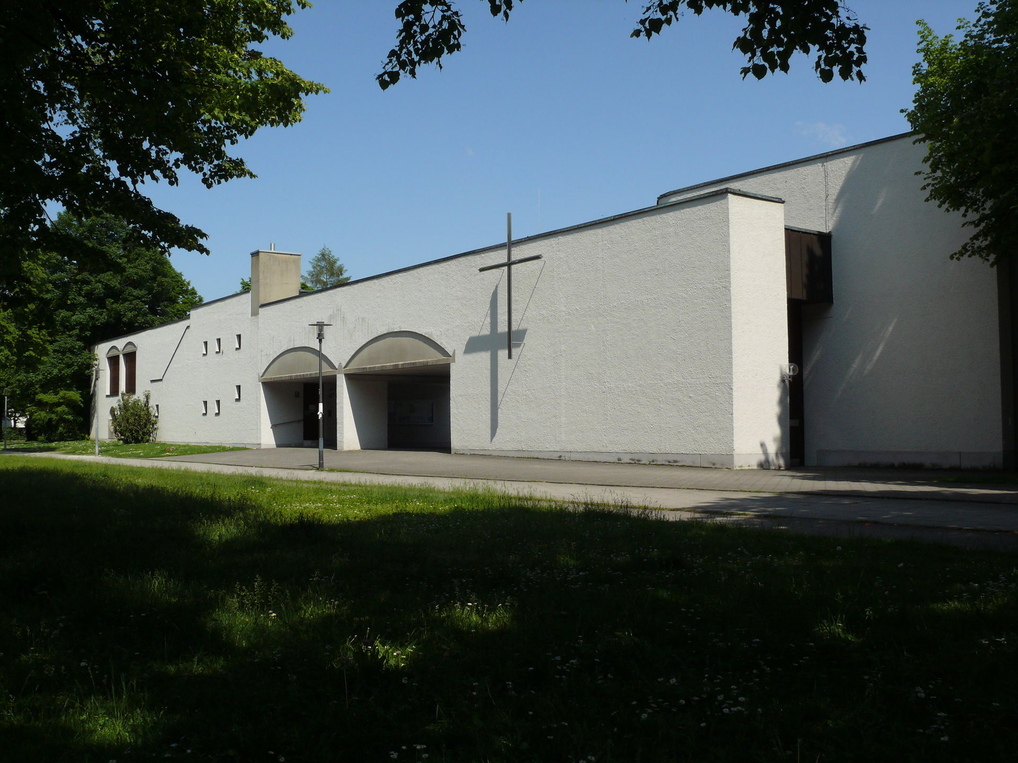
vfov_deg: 40.7
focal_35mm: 35
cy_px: 382
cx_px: 509
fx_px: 1029
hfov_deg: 52.6
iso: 100
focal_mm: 7.4
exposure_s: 1/400
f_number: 7.1
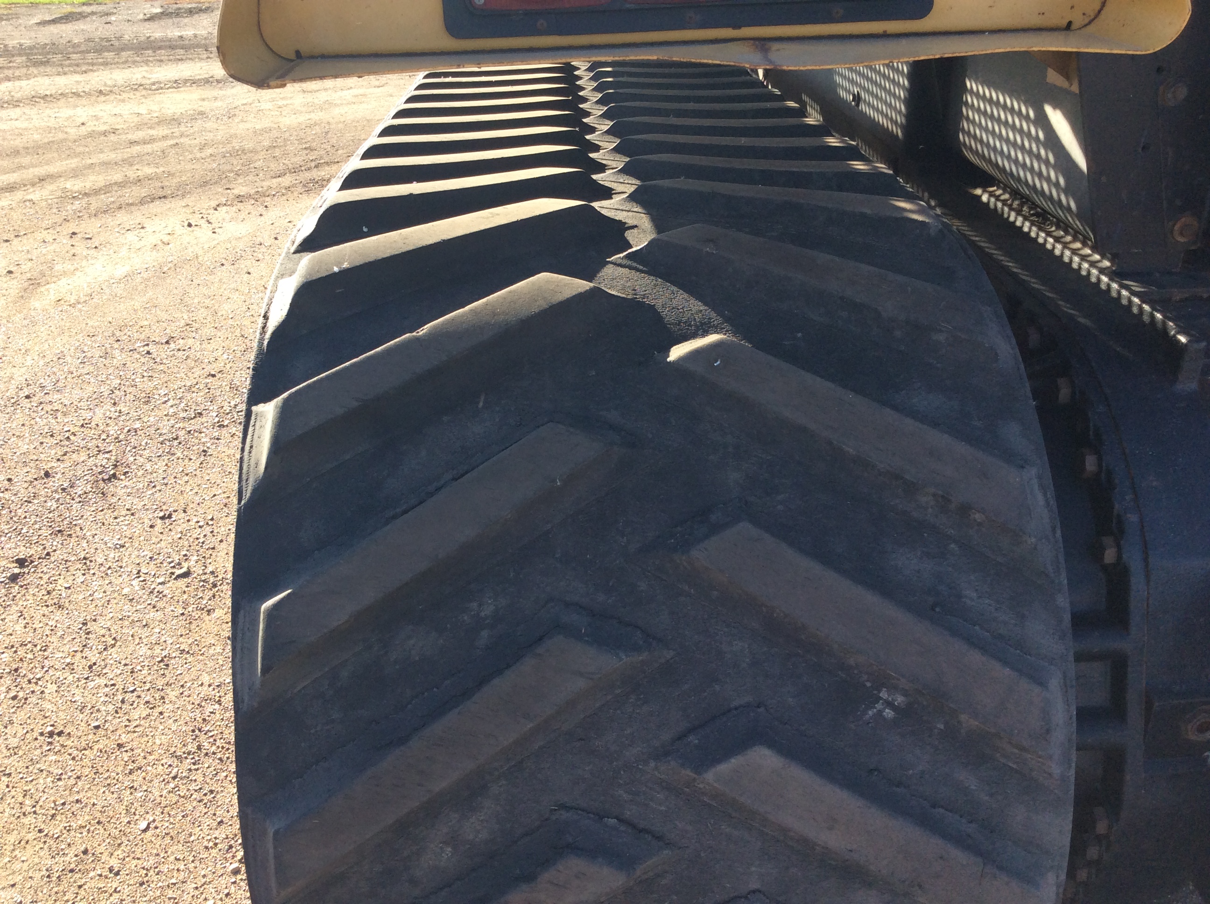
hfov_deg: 56.9
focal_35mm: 32
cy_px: 452
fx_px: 1117
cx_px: 605
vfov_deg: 44.1
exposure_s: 1/347
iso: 32
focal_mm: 3.3
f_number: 2.4
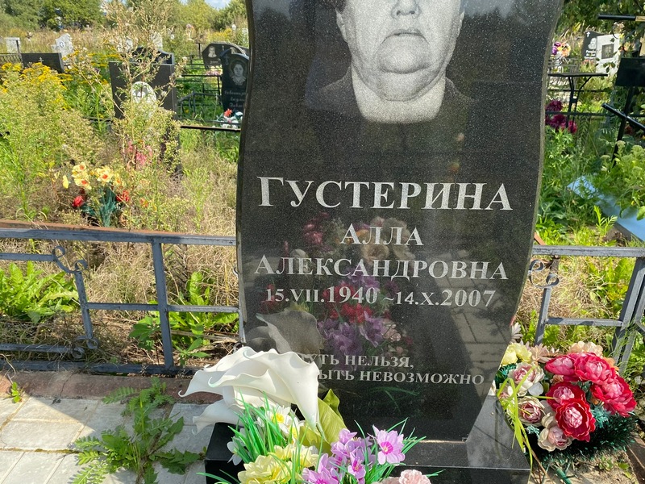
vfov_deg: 53.1
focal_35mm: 26
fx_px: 484
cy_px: 242
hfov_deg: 67.3
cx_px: 322
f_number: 1.8
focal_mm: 4.25
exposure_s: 1/1103
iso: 32
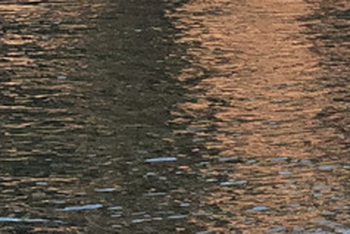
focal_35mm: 363
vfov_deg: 3.7
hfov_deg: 5.5
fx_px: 3531
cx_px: -375
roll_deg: +0.9
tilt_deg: +2.8
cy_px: -374
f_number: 2.4
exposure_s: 1/607
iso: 16
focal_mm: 6
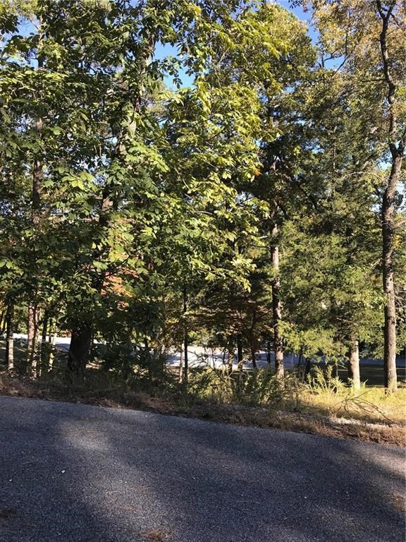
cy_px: 271
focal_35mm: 28
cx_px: 203
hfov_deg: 49.7
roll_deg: -0.1
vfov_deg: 63.4
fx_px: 438
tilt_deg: -0.6
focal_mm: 3.99
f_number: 1.8
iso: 20
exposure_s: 1/474
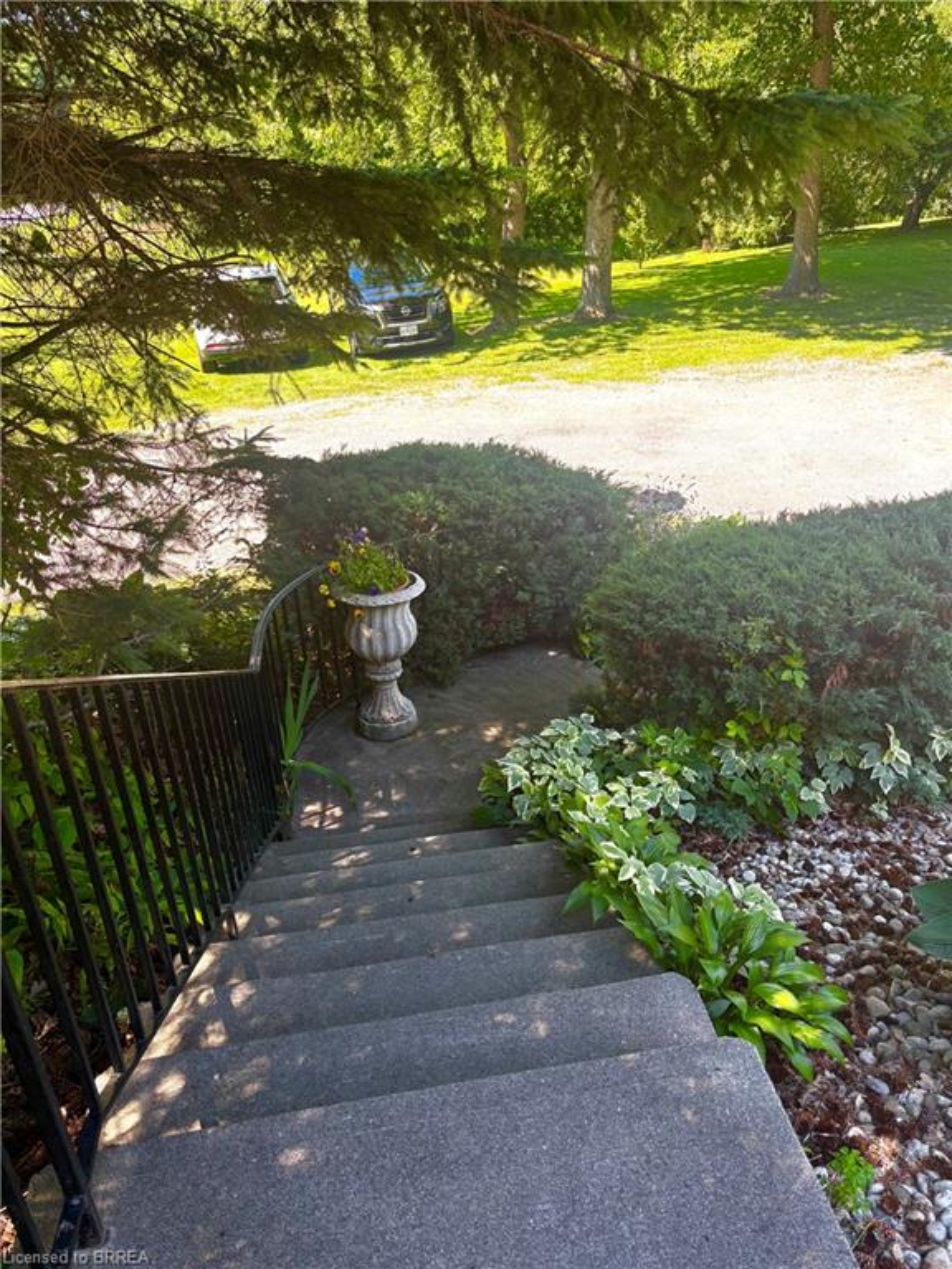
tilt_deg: -27.7
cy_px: 634
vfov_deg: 67.3
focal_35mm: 26
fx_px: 953
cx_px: 476
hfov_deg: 53.1
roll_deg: +2.7
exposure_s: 1/216
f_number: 1.6
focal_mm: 5.96
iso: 40
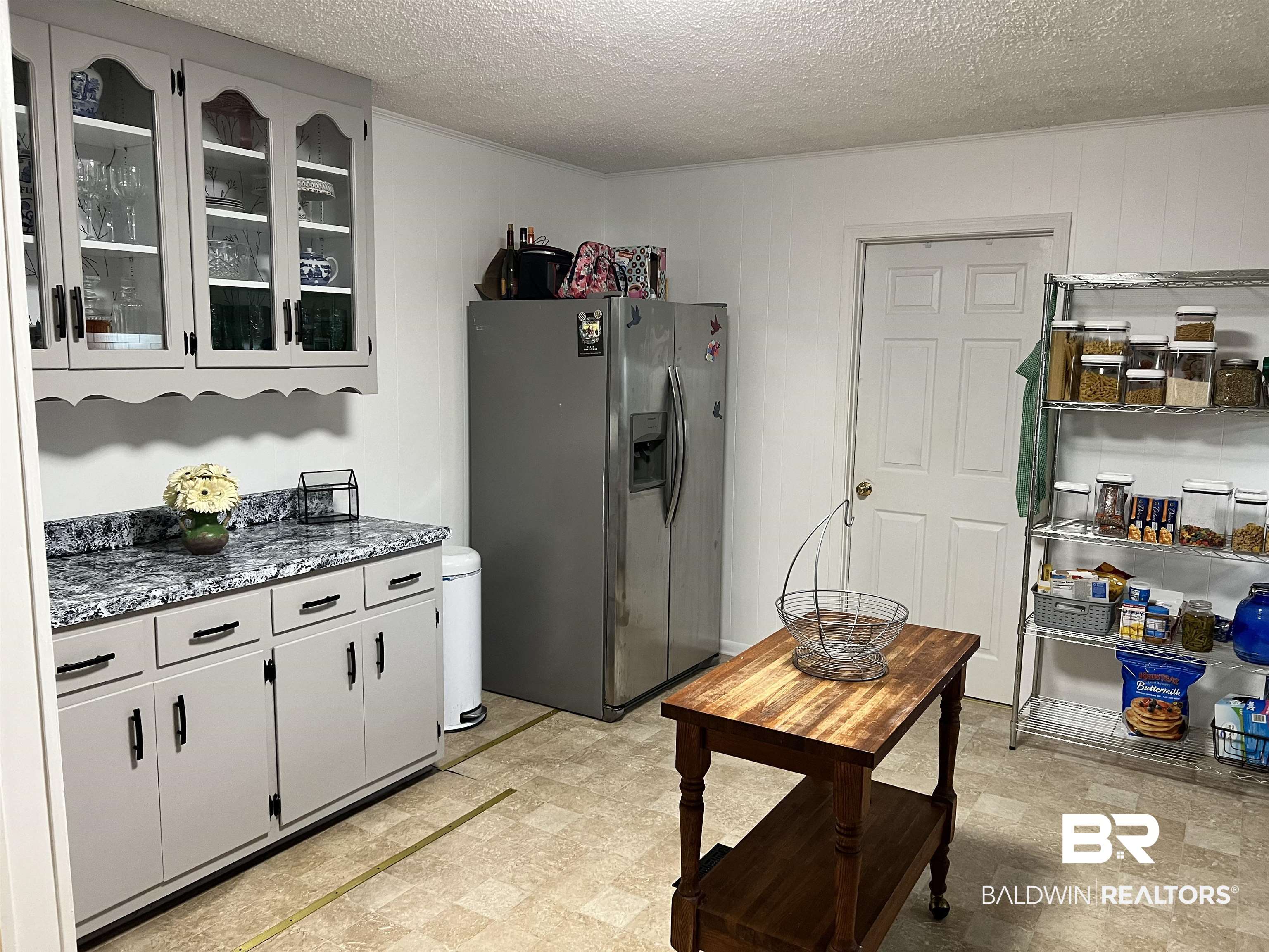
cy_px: 476
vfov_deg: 53.1
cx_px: 634
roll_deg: -1.2
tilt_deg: -8.2
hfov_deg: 67.3
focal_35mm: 26
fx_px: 953
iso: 200
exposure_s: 1/60
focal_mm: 5.7
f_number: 1.5
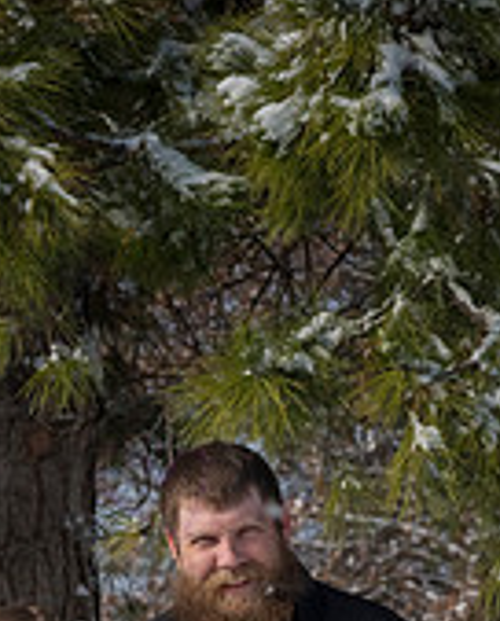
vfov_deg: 6.4
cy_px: 819
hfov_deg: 5.2
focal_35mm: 299
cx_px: 169
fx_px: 5511
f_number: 13
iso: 640
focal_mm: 120
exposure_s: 1/1250
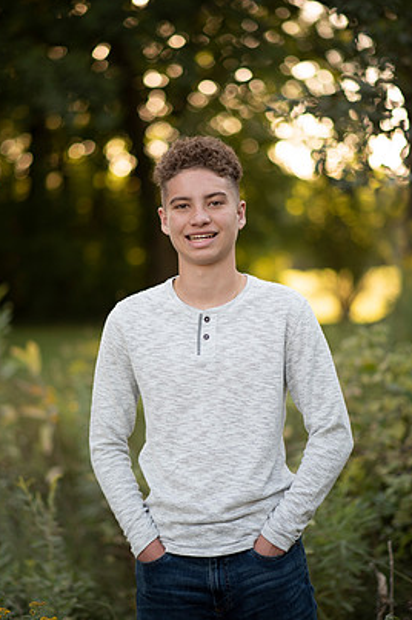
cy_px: 328
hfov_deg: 14.4
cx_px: 198
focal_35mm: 95
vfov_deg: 21.5
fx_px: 1634
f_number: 1.8
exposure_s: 1/320
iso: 100
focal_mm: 85
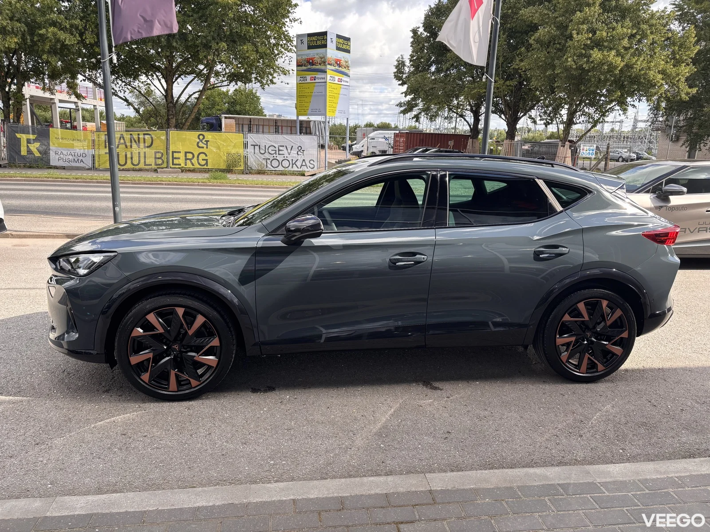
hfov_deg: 67.3
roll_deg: -2.3
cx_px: 355
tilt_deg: -13.4
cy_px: 266
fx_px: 533
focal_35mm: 26
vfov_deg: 53.1
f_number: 1.6
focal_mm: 5.96
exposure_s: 1/634
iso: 50
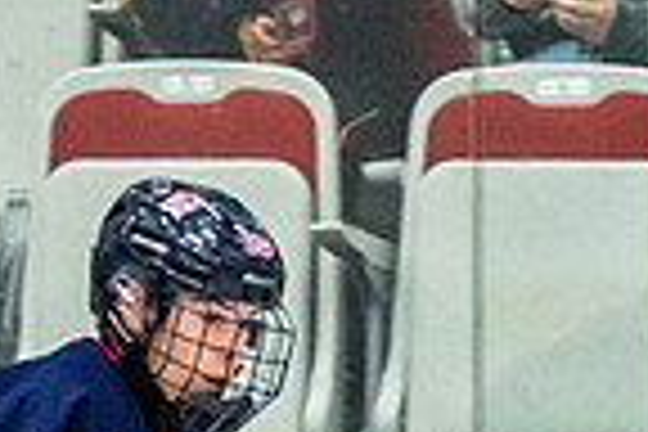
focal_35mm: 1321
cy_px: 925
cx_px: 347
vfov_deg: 1.0
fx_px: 23776
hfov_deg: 1.6
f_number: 2.8
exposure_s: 1/640
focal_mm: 150
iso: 2800
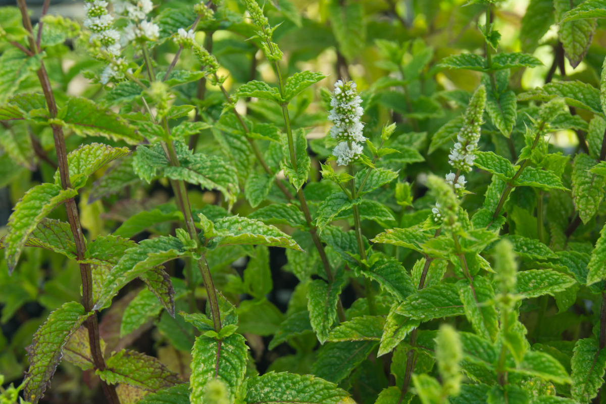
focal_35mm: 82
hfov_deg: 24.6
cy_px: 202
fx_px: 1389
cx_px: 303
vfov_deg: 16.6
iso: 250
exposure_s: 1/100
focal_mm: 55
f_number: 8
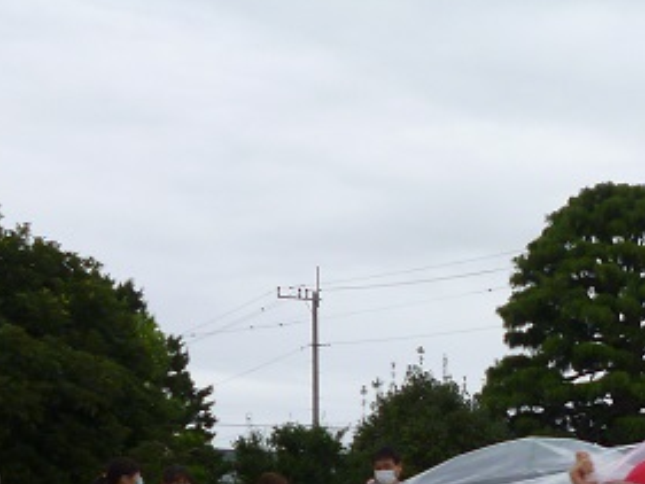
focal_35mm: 108
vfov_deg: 13.1
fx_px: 2013
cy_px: 677
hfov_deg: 17.3
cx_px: 792
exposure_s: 1/250
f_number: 3.2
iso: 125
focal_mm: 6.8
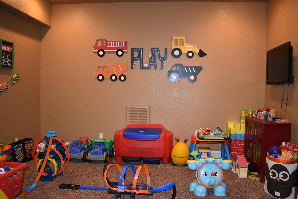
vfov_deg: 46.4
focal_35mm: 28
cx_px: 154
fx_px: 232
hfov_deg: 65.5
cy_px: 103
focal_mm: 18
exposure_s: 1/60
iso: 2000
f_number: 3.5
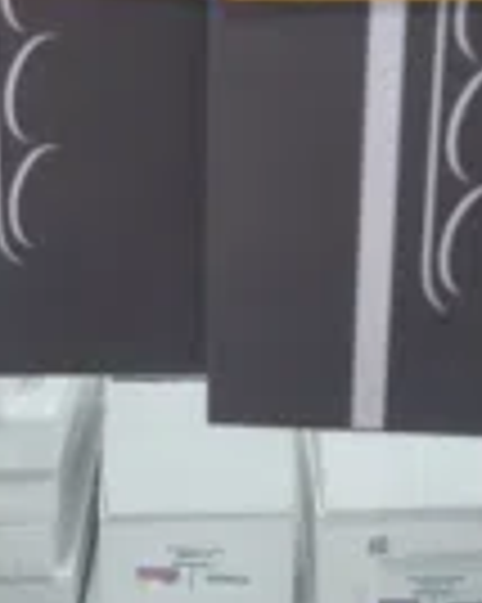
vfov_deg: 27.8
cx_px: 252
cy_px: 126
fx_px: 1196
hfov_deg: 22.8
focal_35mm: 67
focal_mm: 5.4
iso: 125
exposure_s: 1/180
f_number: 1.8
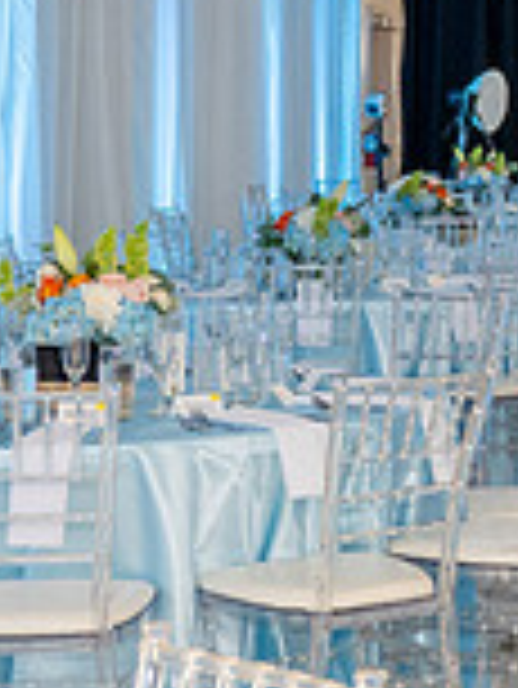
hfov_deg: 10.4
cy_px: 206
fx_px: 2690
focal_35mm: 135
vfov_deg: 14.6
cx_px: 916
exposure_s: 1/160
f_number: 3.2
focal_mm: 24
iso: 800
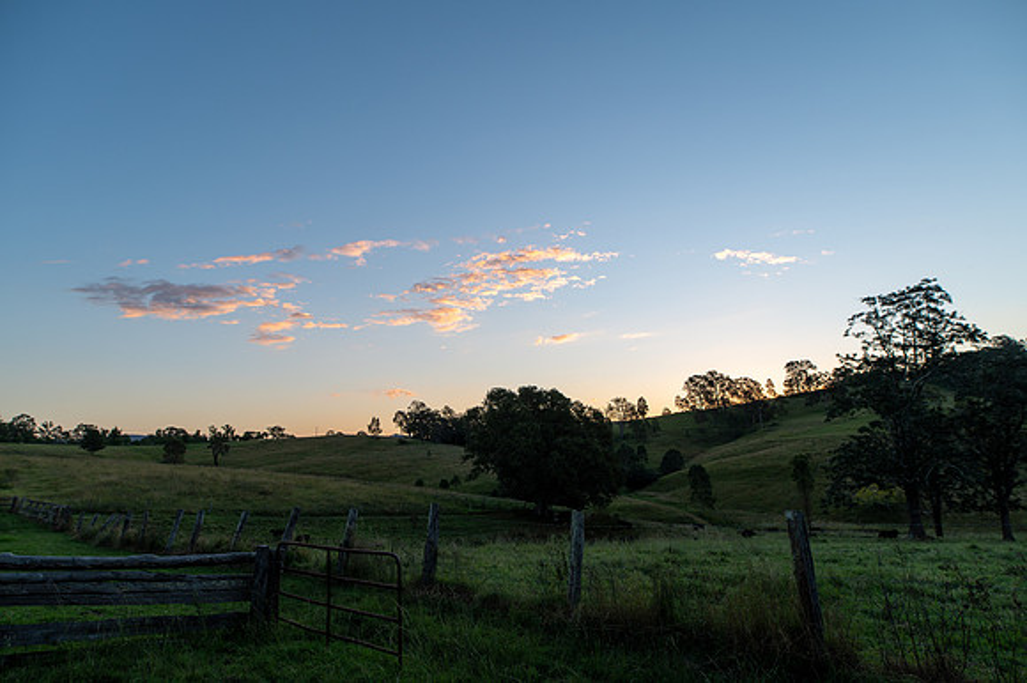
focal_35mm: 20
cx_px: 514
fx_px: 570
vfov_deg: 61.9
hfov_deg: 84.0
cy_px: 342
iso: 100
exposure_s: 1/500
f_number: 4
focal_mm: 20
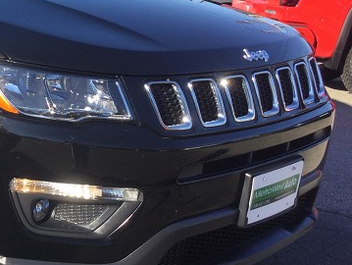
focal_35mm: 69
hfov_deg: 26.2
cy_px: 100
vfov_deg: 21.3
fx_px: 702
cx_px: -25
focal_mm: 3.3
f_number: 2.4
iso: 25
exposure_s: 1/539
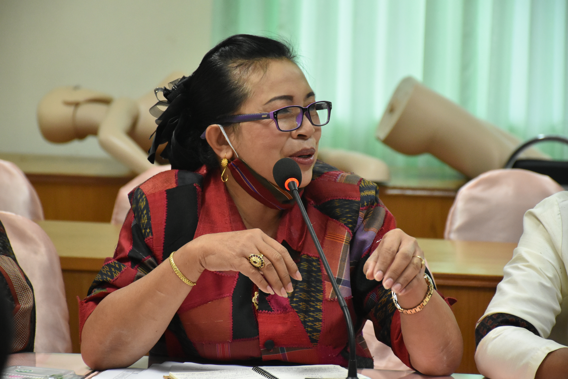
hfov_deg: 12.2
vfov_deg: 8.2
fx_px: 2650
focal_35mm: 168
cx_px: 284
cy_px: 190
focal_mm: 112
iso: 3200
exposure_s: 1/160
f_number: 5.6
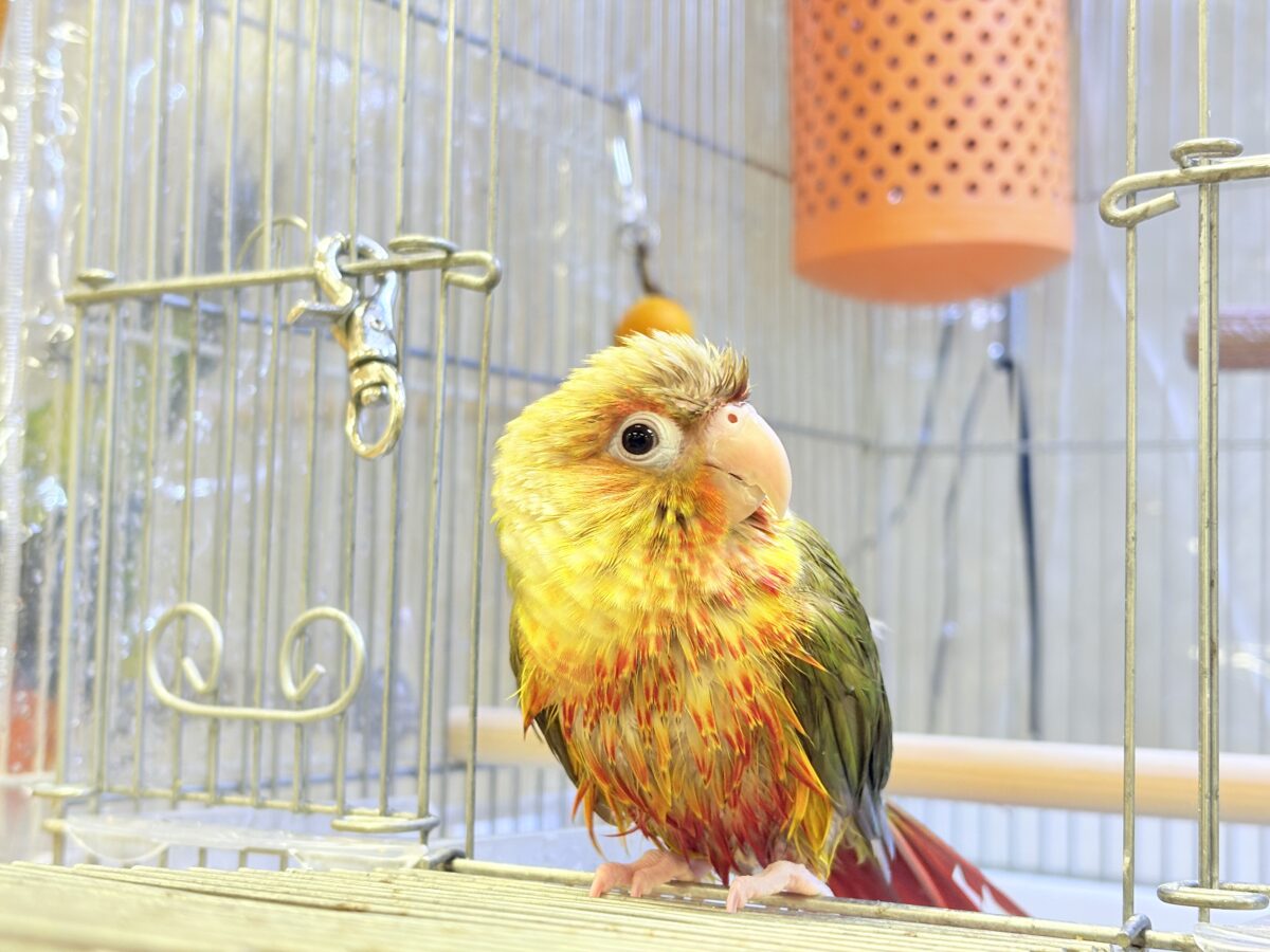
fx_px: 1908
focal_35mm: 52
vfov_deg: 28.0
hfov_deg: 36.8
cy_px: 476
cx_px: 635
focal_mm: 5.96
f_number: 1.6
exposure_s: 1/60
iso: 80
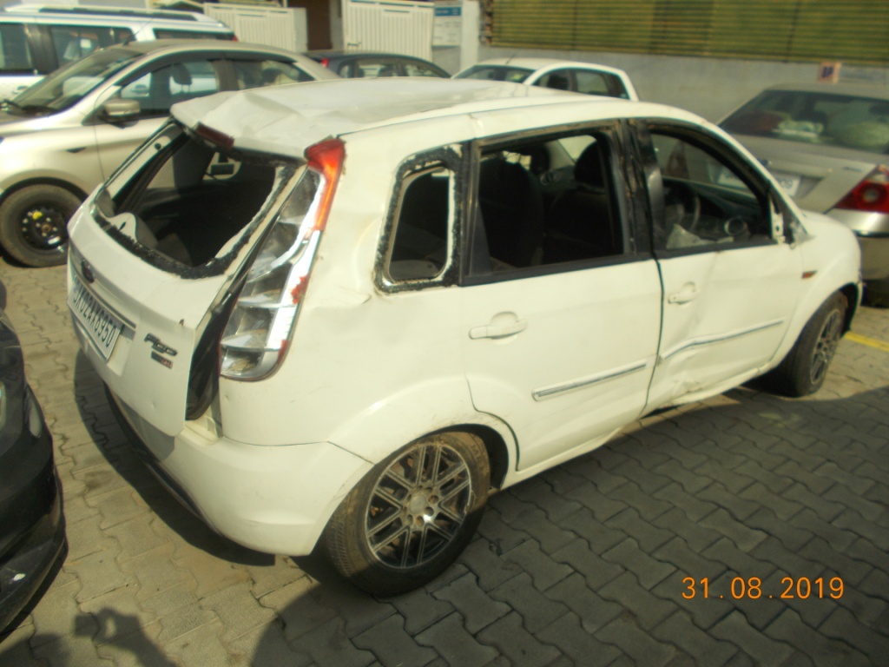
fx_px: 668
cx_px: 444
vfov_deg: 53.1
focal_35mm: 26
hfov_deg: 67.3
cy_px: 334
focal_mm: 4.6
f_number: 8
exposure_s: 1/320
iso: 80
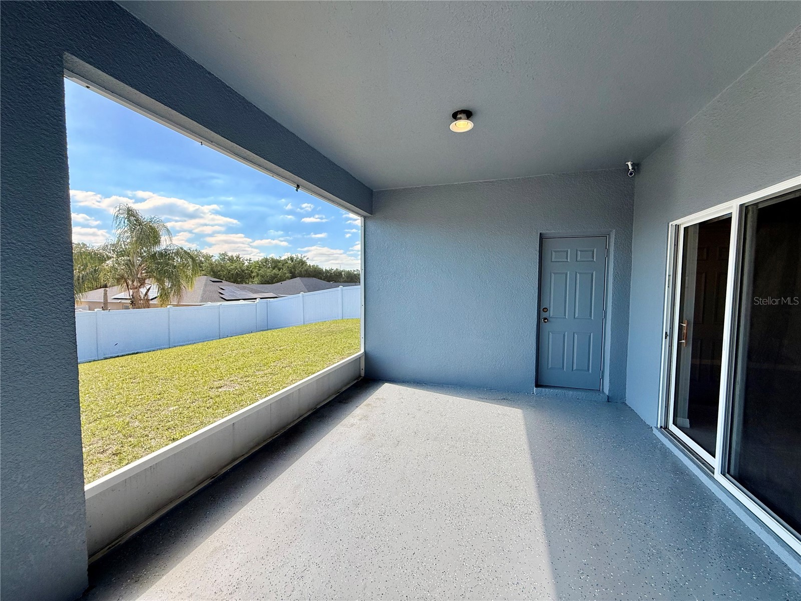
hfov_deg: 102.1
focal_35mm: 14
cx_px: 400
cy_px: 300
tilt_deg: -3.0
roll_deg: -0.3
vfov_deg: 85.7
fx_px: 324
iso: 64
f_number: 2.2
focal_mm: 2.22
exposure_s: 1/686
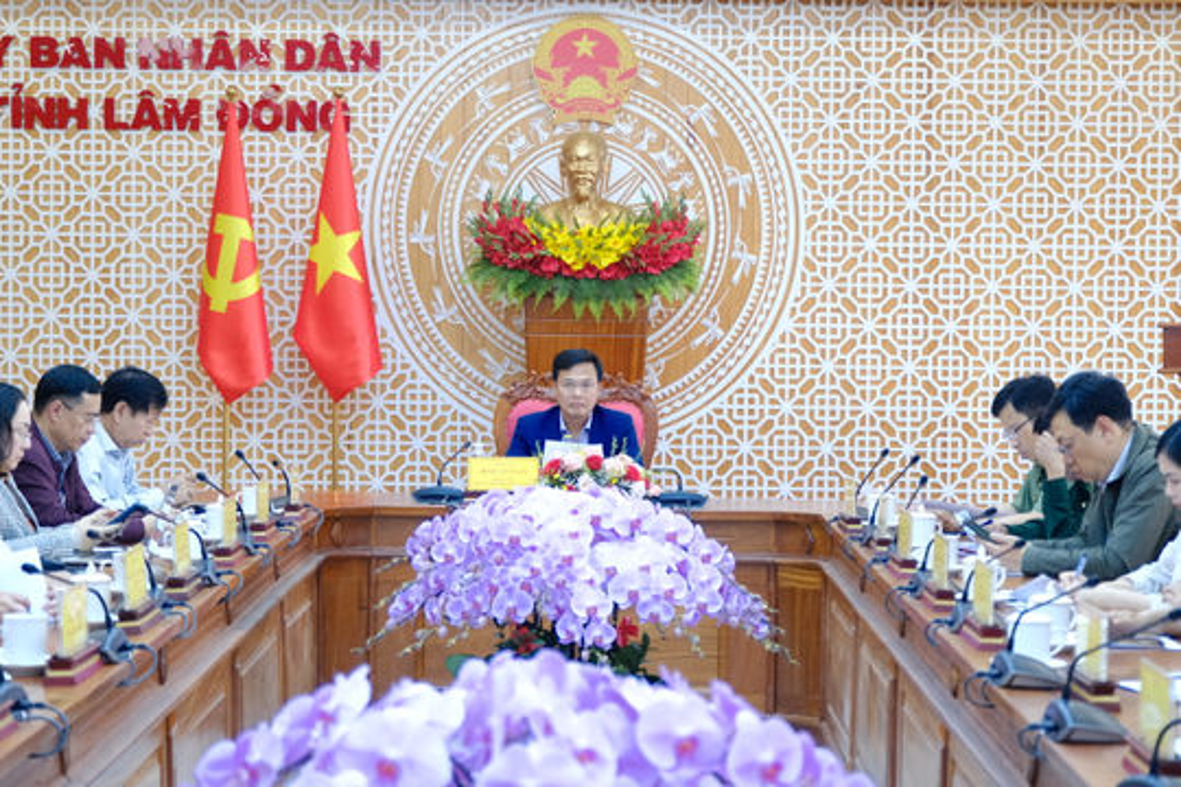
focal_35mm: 82
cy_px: 394
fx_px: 2690
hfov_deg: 24.8
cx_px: 590
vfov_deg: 16.7
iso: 1600
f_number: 4
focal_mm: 54.5
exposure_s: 1/160
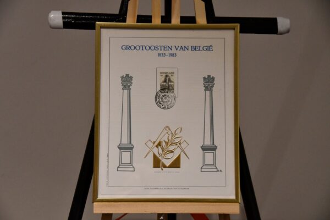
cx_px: 165
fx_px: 770
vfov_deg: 16.3
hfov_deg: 24.2
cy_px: 110
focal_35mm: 84
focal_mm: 56
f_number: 4.8
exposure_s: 1/125
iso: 2500
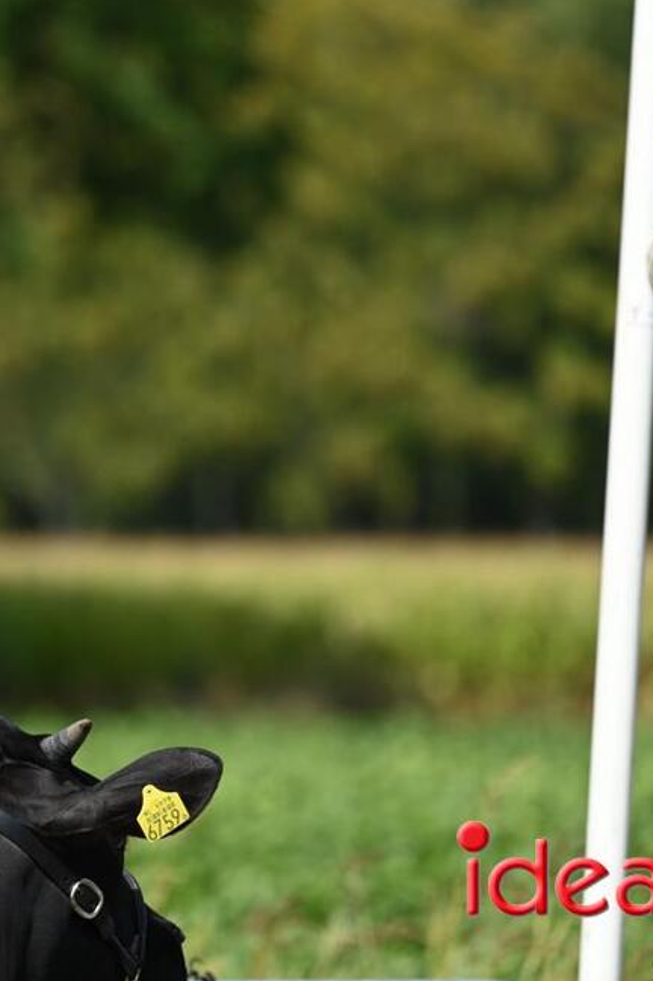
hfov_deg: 2.2
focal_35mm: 611
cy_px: 492
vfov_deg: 3.4
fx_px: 16641
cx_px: 70
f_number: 6.3
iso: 500
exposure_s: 1/2500
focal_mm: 400
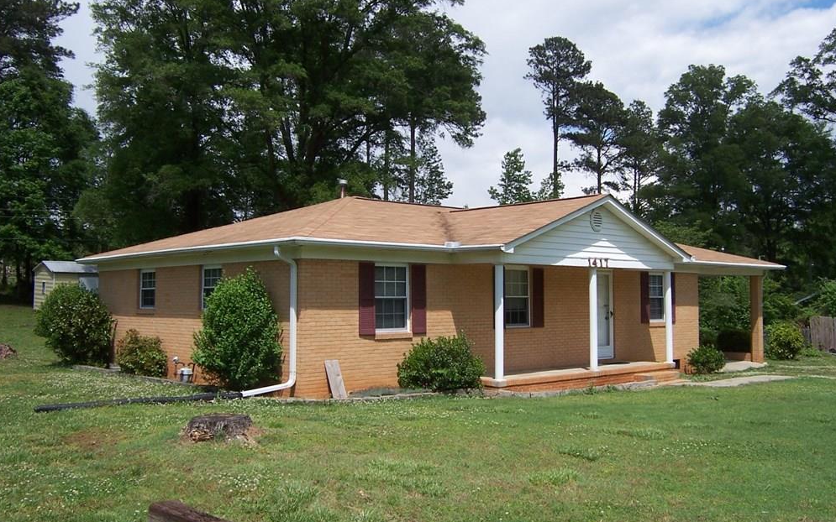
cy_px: 238
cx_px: 408
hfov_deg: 54.0
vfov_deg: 35.3
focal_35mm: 36
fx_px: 820
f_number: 4
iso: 80
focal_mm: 5.5
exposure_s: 1/1000
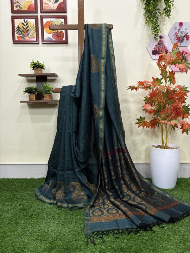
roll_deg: +0.4
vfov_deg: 67.3
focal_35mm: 26
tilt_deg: -5.7
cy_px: 126
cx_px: 95
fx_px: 190
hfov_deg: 53.1
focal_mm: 5.96
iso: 125
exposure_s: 1/50
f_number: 1.6
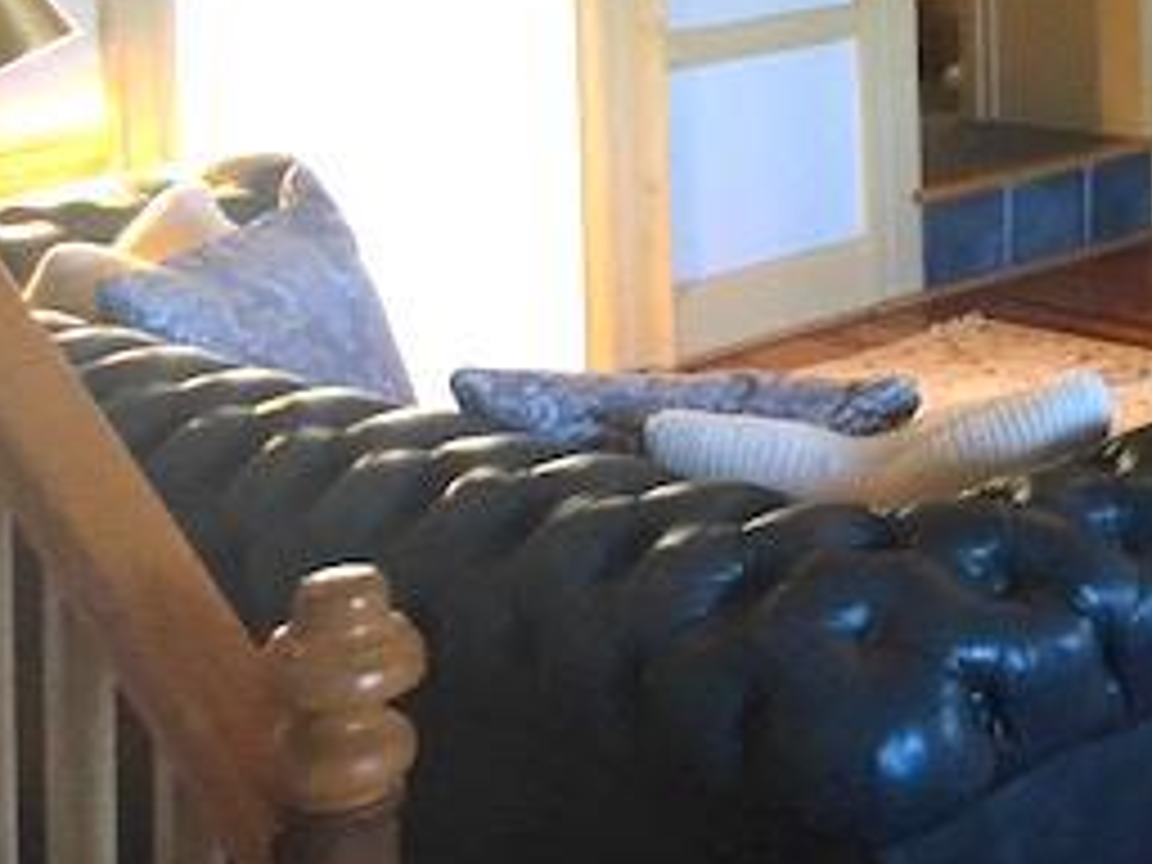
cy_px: -63
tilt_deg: -5.3
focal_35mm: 70
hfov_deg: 25.0
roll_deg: +0.9
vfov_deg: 20.1
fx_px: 2330
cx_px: 1390
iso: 320
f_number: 1.8
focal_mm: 3.99
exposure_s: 1/60
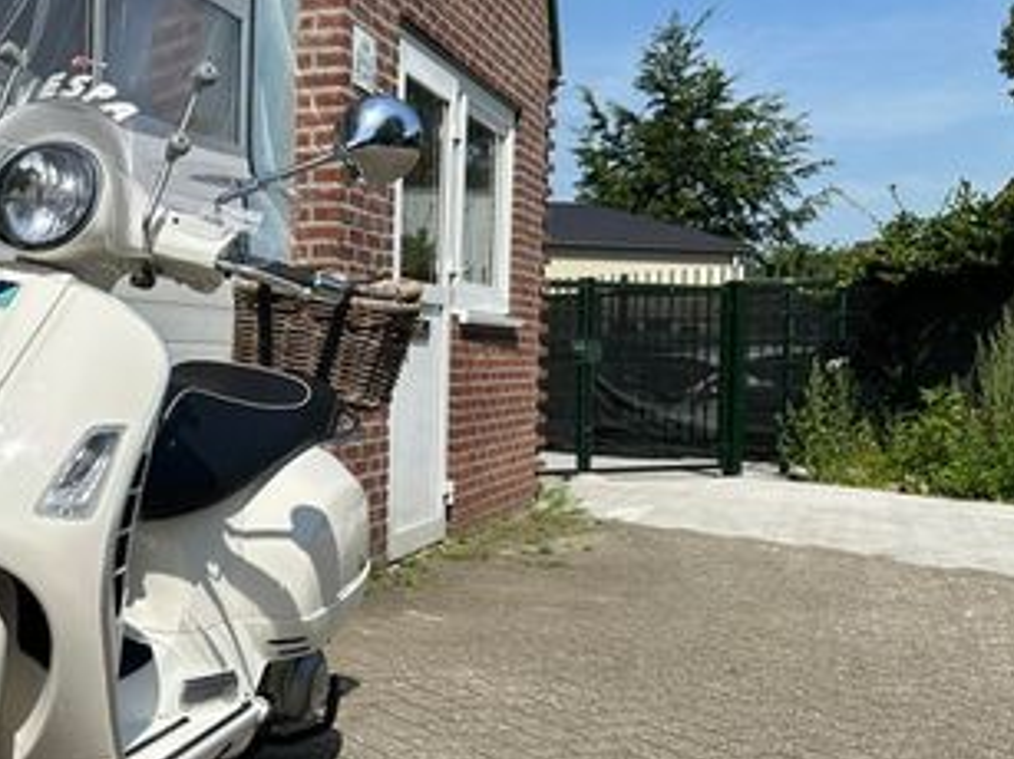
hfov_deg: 35.9
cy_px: 446
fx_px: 1464
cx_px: 99
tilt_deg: -3.0
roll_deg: -0.2
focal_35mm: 50
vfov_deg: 29.0
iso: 80
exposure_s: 1/7042
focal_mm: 6.86
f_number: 1.78
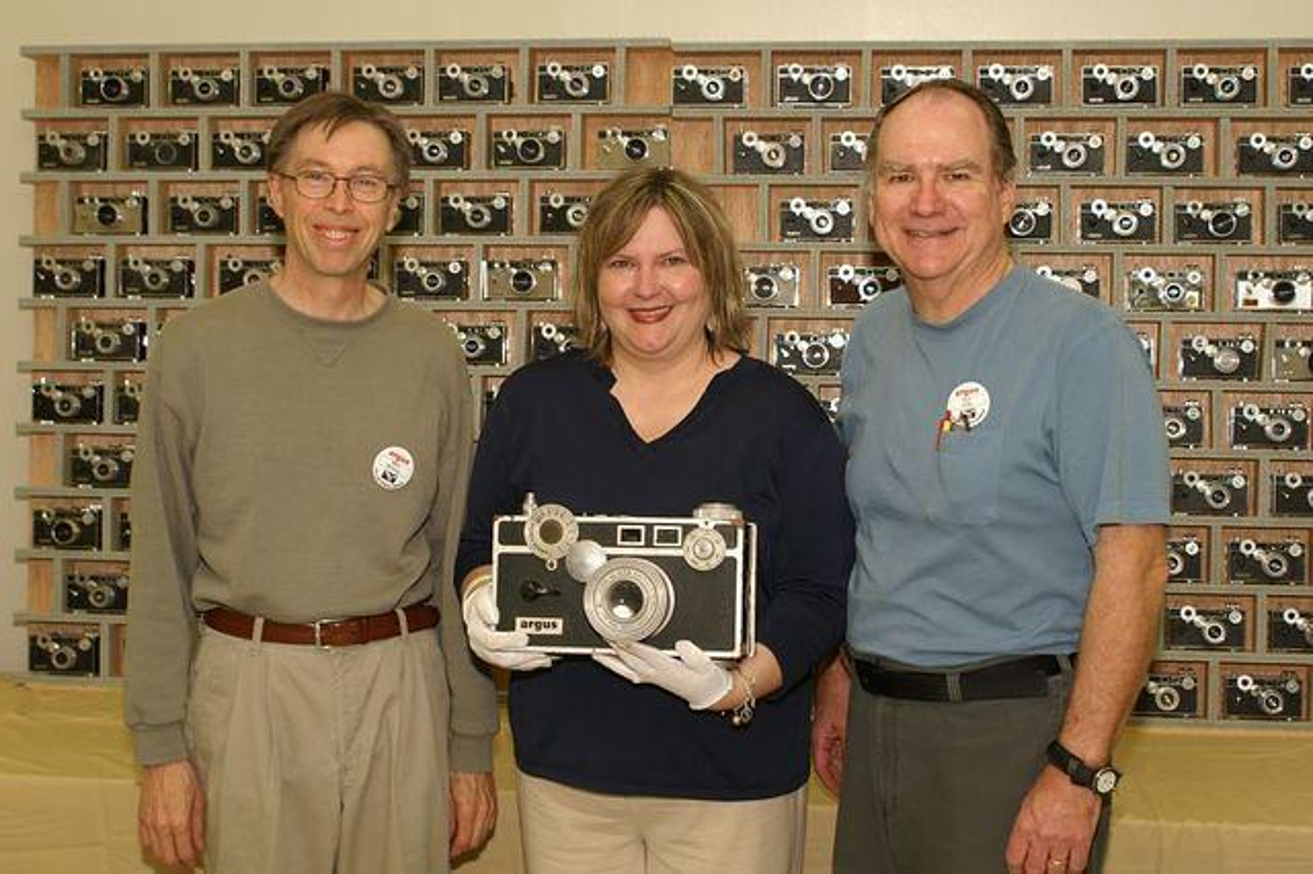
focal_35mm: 52
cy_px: 437
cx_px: 656
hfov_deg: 37.9
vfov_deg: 25.7
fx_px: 1914
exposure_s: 1/60
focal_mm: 35
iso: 200
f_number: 5.6
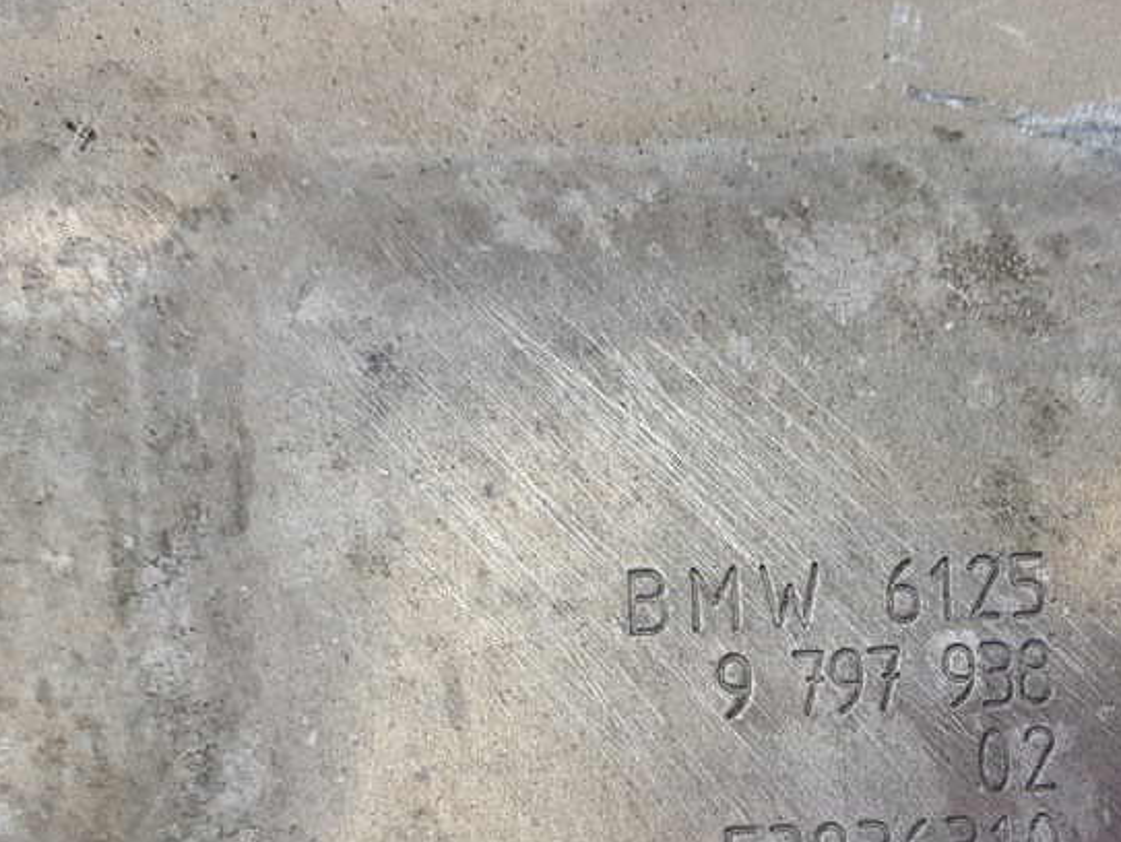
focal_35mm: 49
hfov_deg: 37.8
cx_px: 851
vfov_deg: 28.4
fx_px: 1588
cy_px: 782
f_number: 1.7
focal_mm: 4.2
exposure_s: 1/100
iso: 80
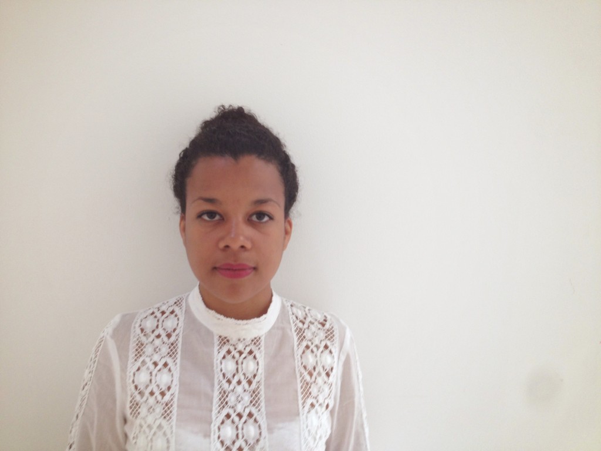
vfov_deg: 40.7
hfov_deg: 52.6
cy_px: 226
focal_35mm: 35
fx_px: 608
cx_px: 300
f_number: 2.4
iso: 50
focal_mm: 4.28
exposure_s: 1/20
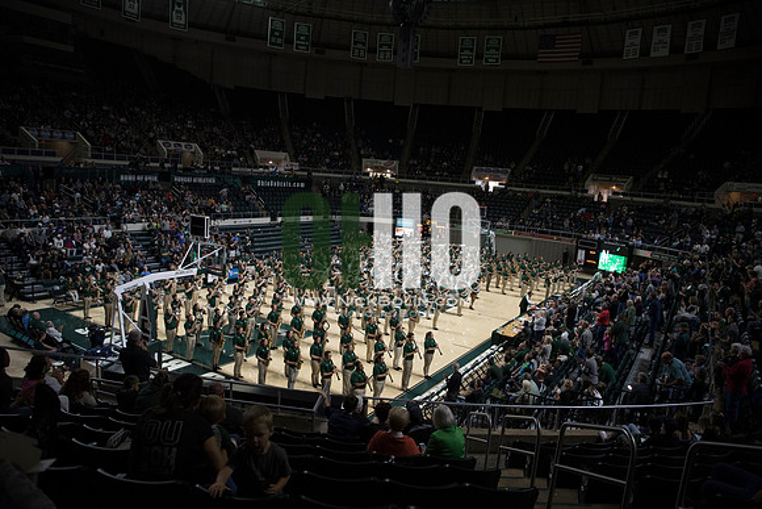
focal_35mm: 24
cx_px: 381
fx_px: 508
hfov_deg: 73.7
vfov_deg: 53.2
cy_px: 254
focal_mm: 24
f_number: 2.8
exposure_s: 1/1000
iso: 2000
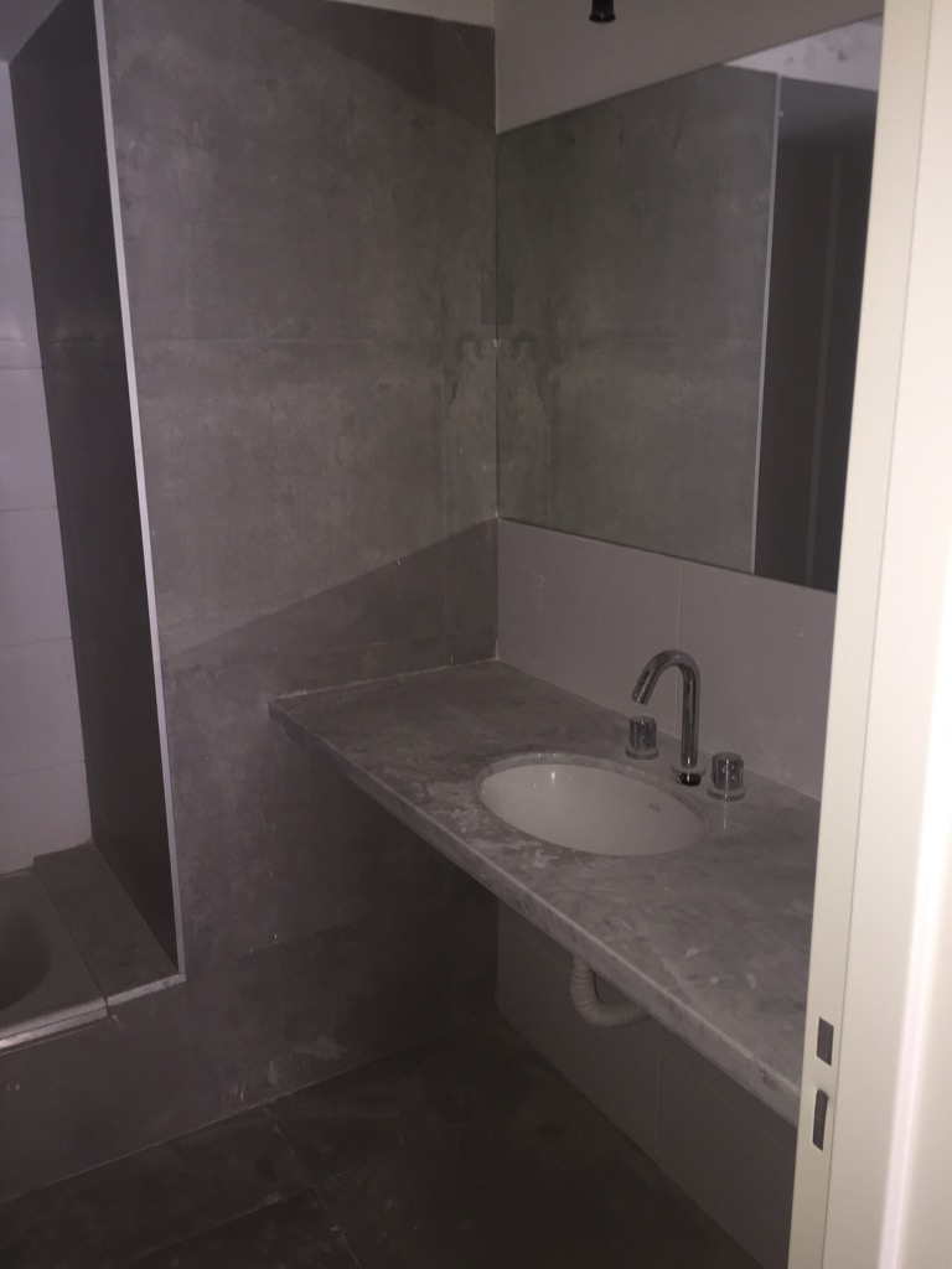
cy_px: 634
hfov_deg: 48.2
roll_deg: +0.4
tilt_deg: -13.6
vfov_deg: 61.7
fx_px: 1063
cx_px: 476
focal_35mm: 29
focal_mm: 4.15
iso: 64
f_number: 2.2
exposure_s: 1/17
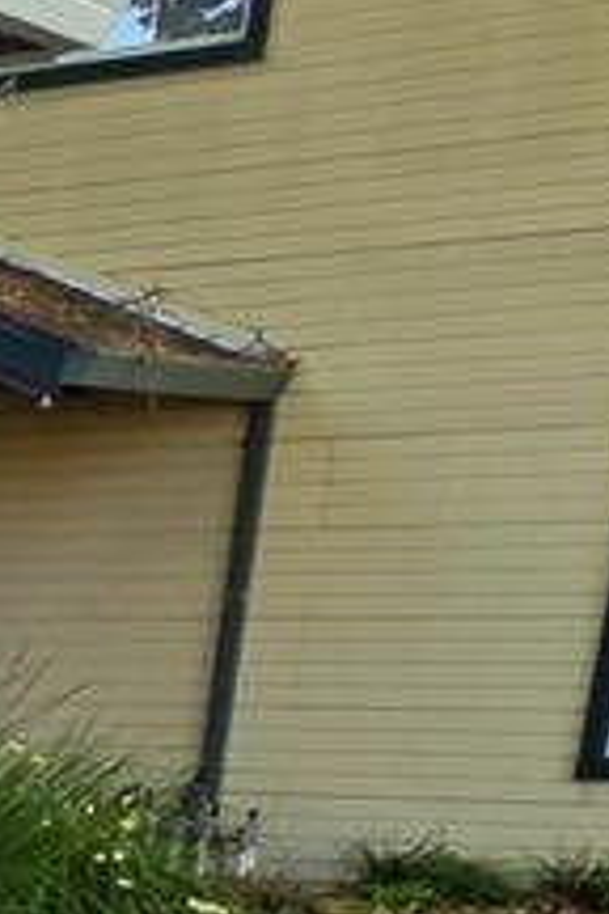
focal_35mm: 94
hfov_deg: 9.3
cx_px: -1516
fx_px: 2385
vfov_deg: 19.6
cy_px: 1253
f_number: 2.2
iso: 50
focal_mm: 2.2
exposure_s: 1/262
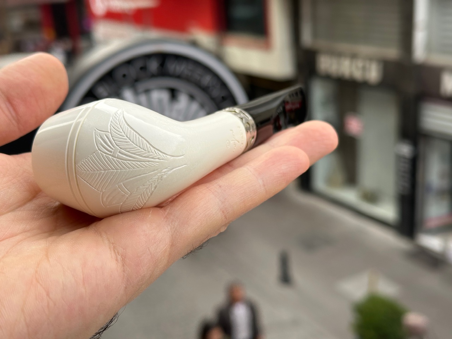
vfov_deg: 30.3
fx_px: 627
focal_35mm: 48
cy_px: 170
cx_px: 226
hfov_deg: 39.7
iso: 64
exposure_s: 1/734
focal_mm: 6.86
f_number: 1.78
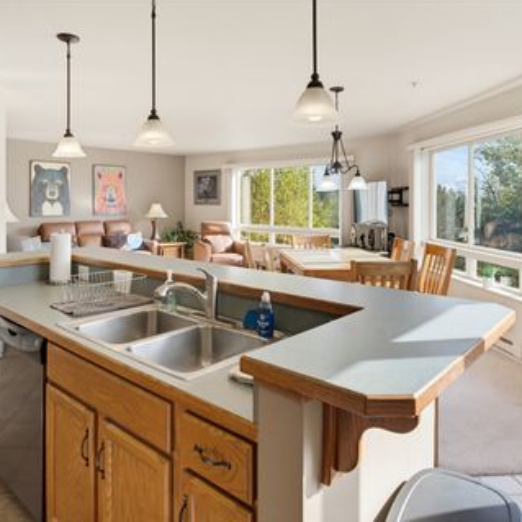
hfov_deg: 64.4
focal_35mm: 24
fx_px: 414
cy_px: 272
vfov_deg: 64.4
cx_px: 244
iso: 200
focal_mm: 18.2
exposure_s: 1/10
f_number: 8
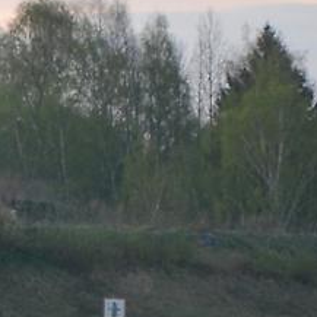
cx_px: -551
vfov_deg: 2.4
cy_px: 33
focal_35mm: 738
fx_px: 7650
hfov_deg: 2.4
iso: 400
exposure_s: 1/60
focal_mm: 105
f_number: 5.6
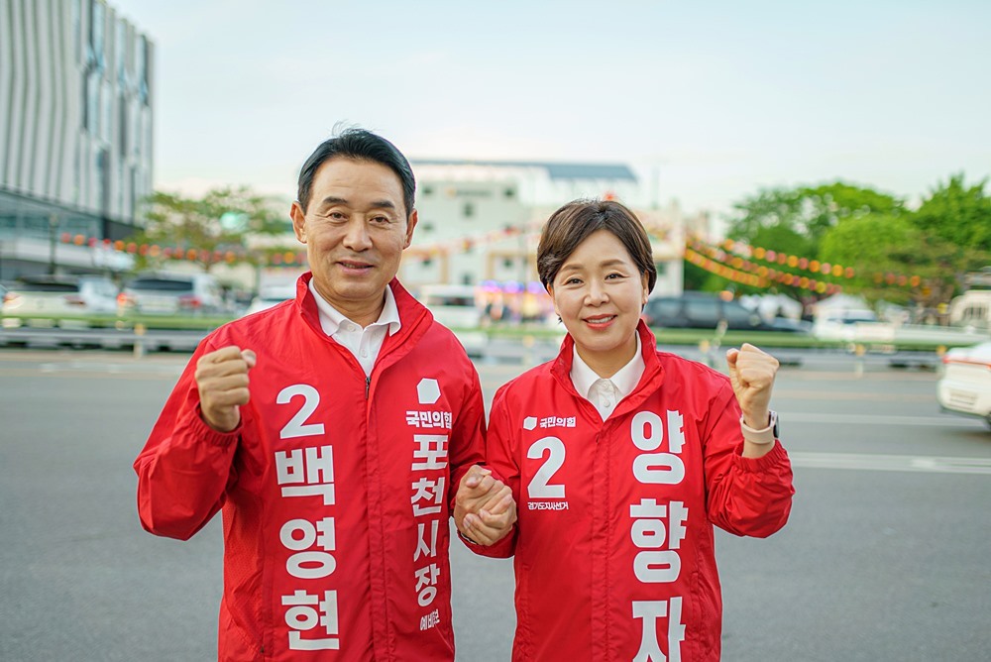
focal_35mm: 35
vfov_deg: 37.9
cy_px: 331
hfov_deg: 54.4
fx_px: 964
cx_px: 496
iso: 100
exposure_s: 1/500
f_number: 1.4
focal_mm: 35
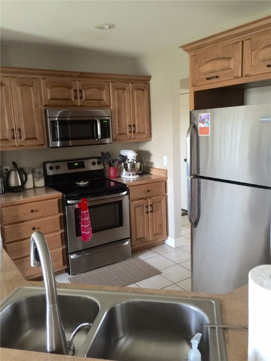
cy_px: 180
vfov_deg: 61.7
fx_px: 303
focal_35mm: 29
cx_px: 136
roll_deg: +2.2
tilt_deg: -8.0
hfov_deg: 48.2
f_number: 2.2
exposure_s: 1/4
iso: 100
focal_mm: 4.15
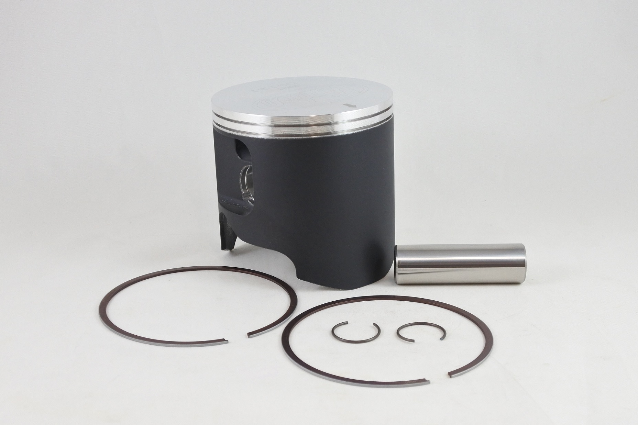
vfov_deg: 28.6
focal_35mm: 47
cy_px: 212
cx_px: 319
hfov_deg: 41.9
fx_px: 833
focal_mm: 17.6
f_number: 4.5
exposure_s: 1/125
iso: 560
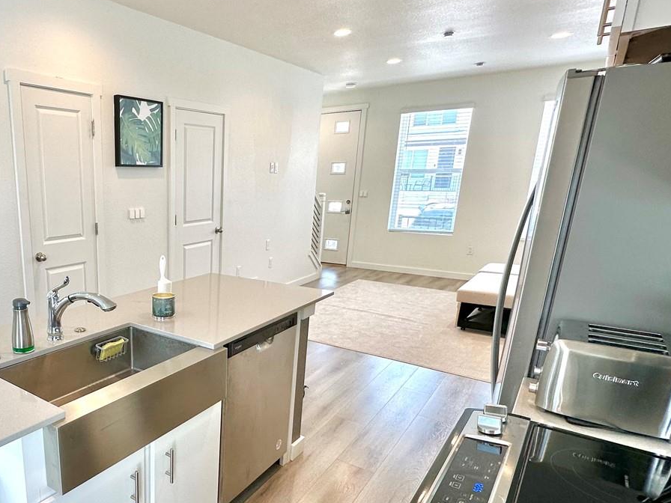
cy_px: 306
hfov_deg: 64.2
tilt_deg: -15.1
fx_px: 485
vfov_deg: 54.4
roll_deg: +0.4
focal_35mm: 25
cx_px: 148
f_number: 2.2
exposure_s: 1/120
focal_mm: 2.22
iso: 80
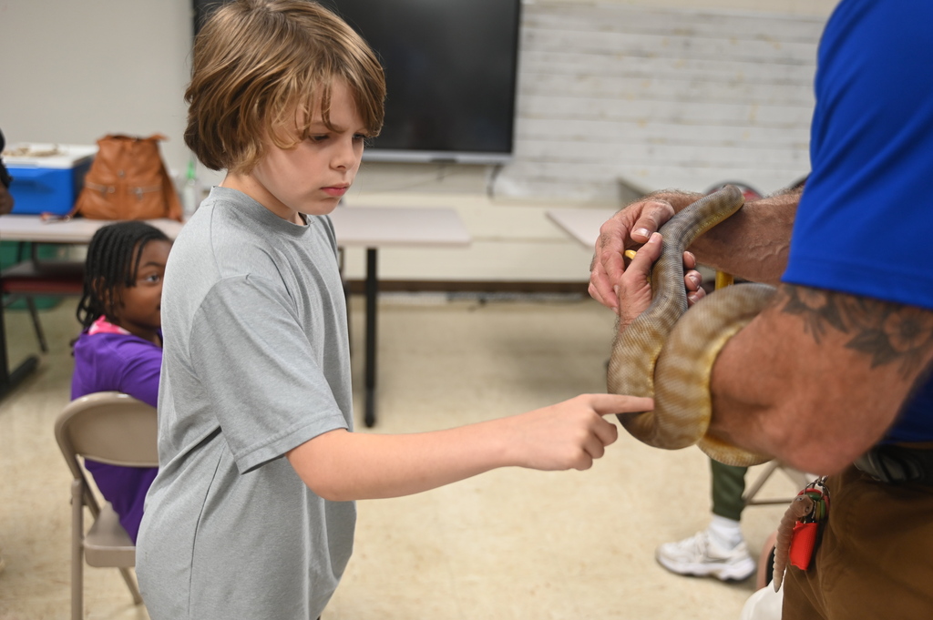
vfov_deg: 37.8
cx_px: 466
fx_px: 906
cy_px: 310
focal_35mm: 35
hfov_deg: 54.5
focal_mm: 35
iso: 720
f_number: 2.8
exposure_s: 1/125
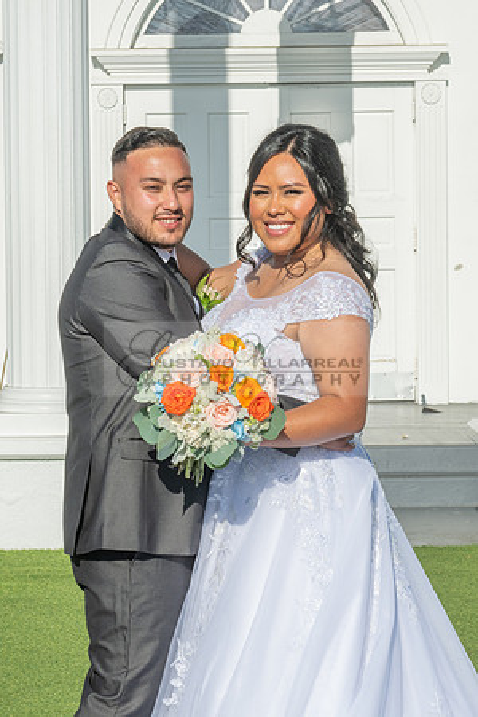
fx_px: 2514
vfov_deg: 16.2
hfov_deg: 10.9
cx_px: 163
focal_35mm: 126
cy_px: 308
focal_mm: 70
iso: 200
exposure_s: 1/200
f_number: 16
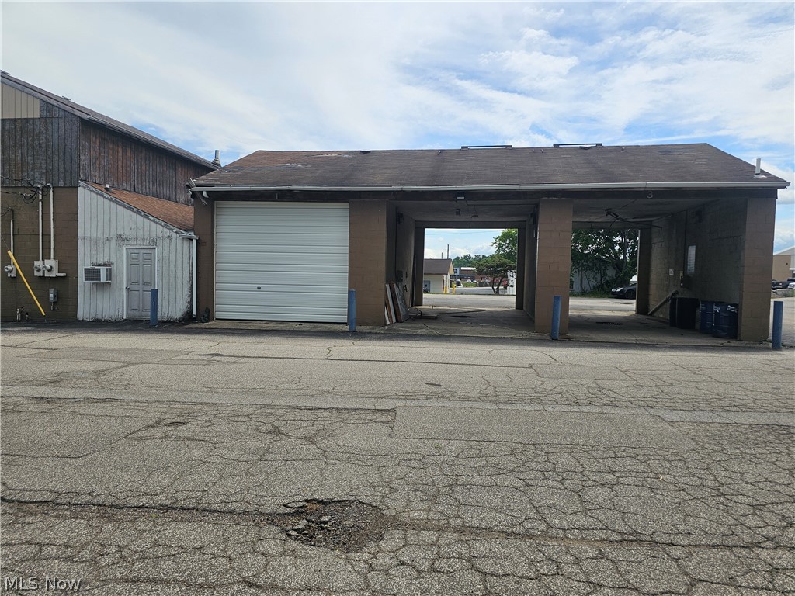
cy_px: 298
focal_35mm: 23
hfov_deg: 73.9
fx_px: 528
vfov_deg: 58.9
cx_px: 398
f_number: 1.7
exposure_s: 1/1529
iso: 16
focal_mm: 6.3
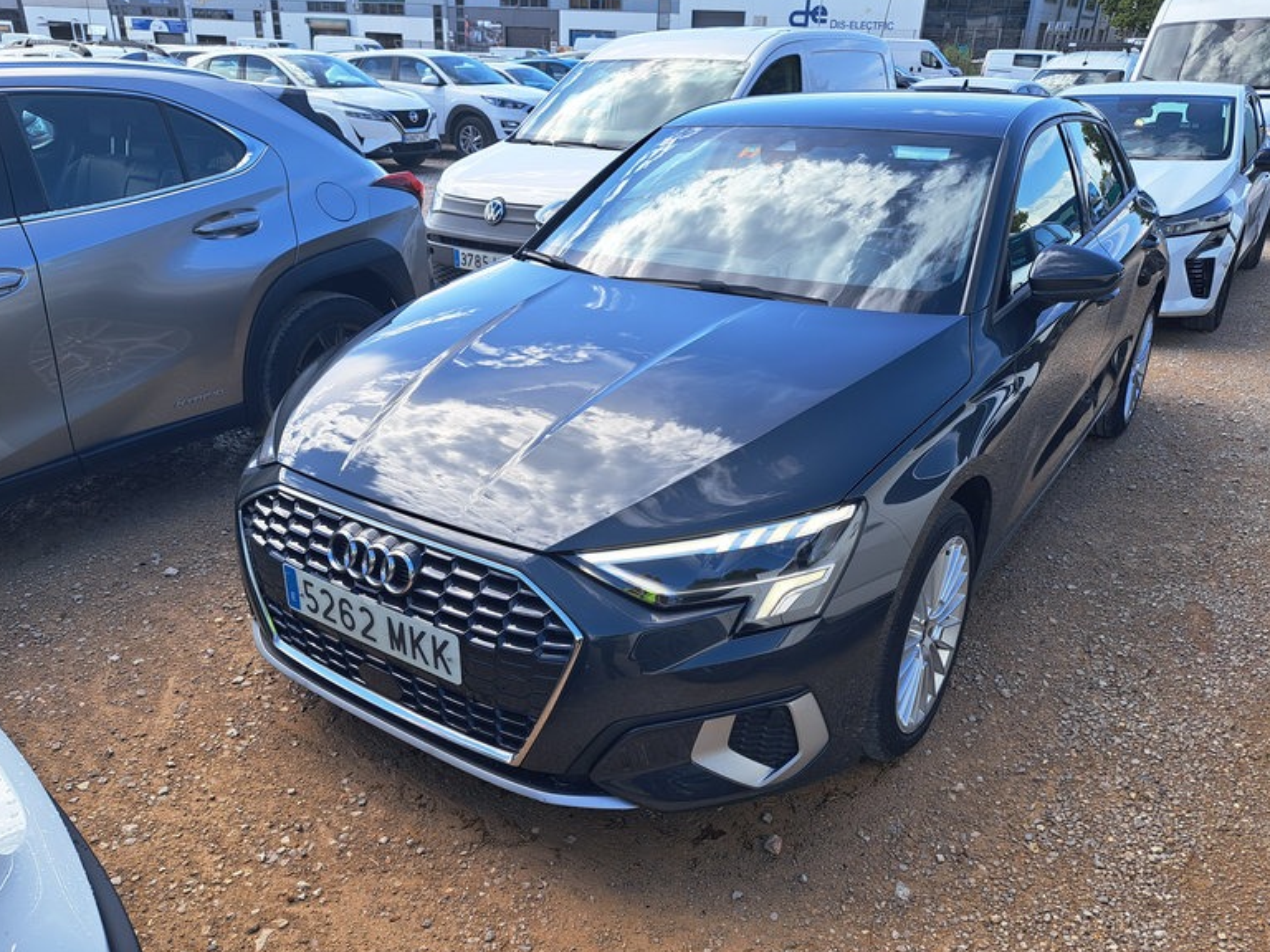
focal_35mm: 25
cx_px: 623
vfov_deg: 54.9
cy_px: 483
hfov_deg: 69.4
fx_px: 917
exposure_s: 1/515
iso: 50
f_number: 1.8
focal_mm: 5.23
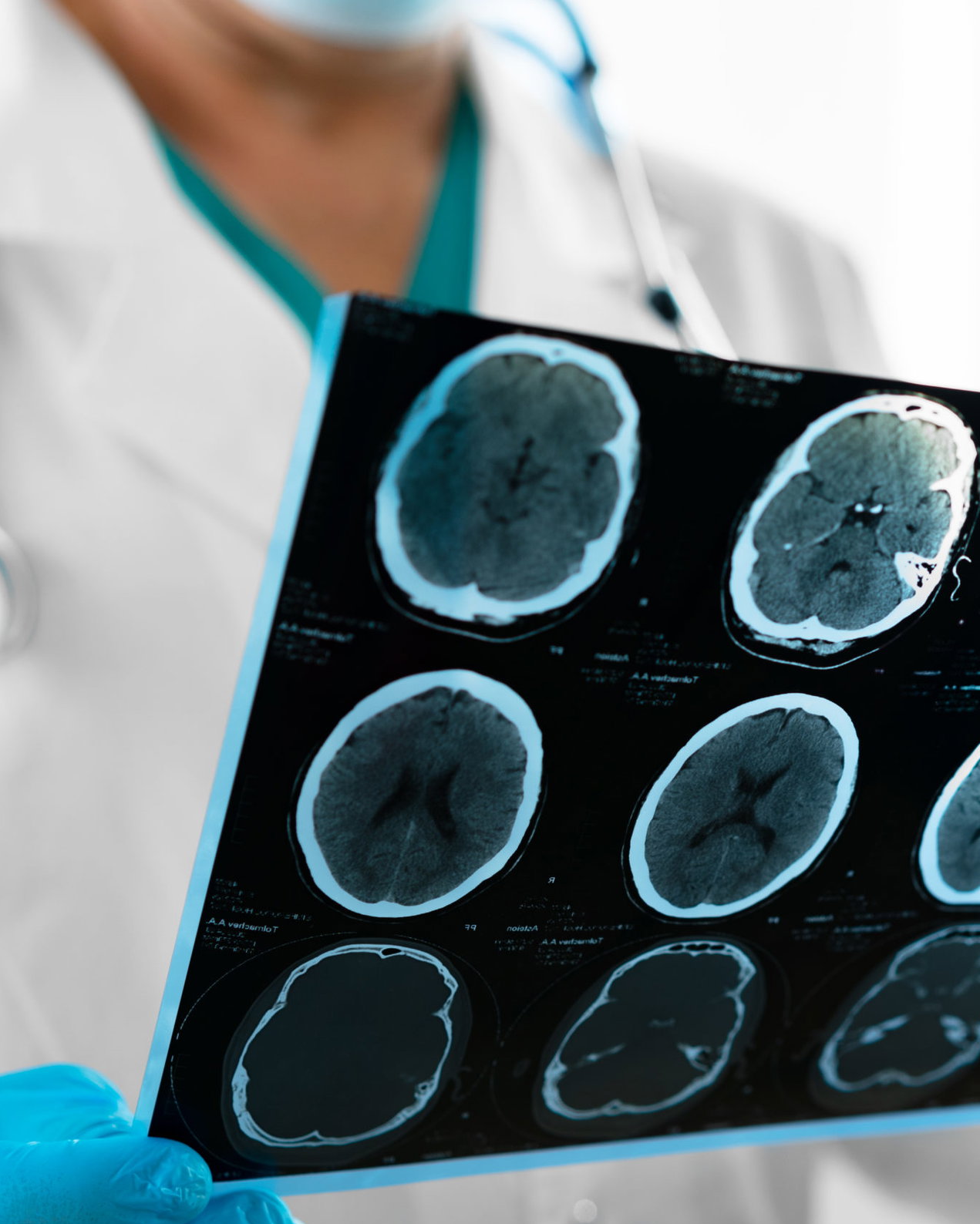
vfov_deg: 24.4
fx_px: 2827
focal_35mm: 78
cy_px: 610
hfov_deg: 19.5
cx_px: 789
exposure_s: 1/100
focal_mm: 55
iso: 160
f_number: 3.2
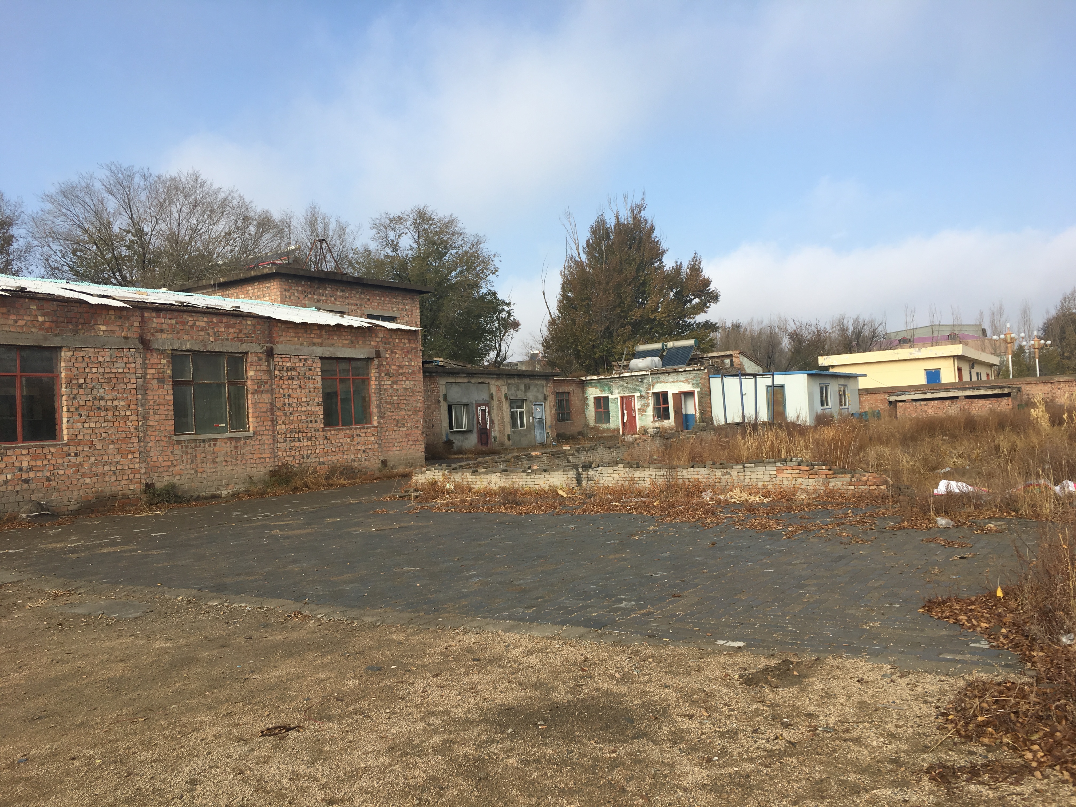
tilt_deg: +3.1
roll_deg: +2.4
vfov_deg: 48.2
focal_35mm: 29
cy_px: 404
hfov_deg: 61.7
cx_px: 538
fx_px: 901
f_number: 2.2
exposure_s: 1/974
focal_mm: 4.15
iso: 25
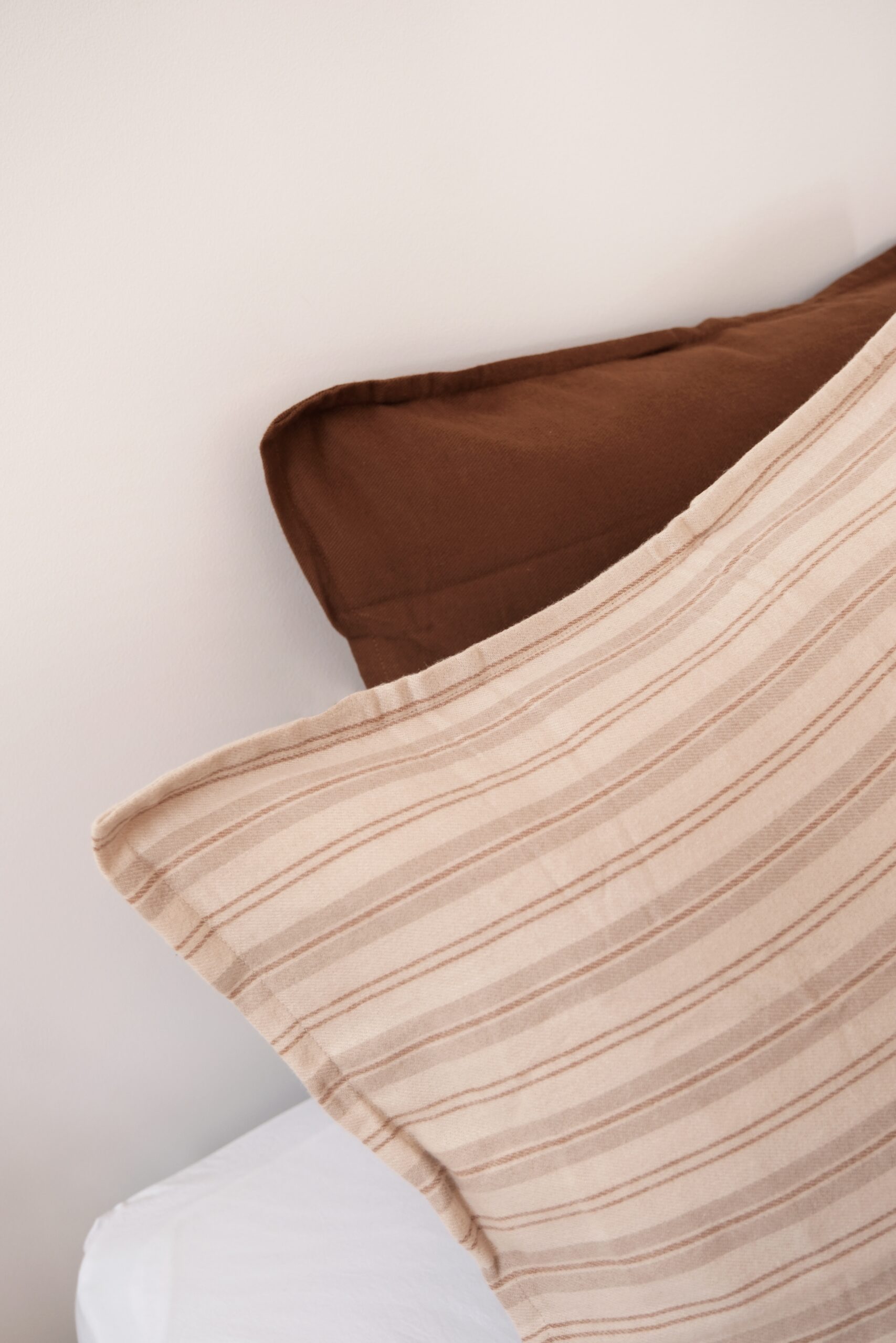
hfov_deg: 25.5
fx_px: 1978
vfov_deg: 37.5
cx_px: 448
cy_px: 672
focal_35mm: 53
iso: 1600
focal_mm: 35
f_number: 4
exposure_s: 1/52
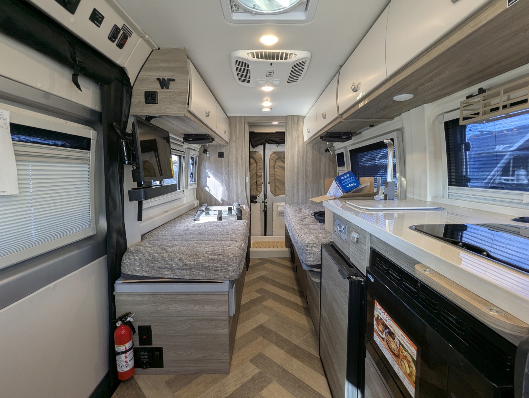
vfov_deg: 78.2
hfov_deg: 94.4
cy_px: 199
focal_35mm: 16
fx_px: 245
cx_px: 264
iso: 43
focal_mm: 2.35
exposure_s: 1/35.6
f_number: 2.2
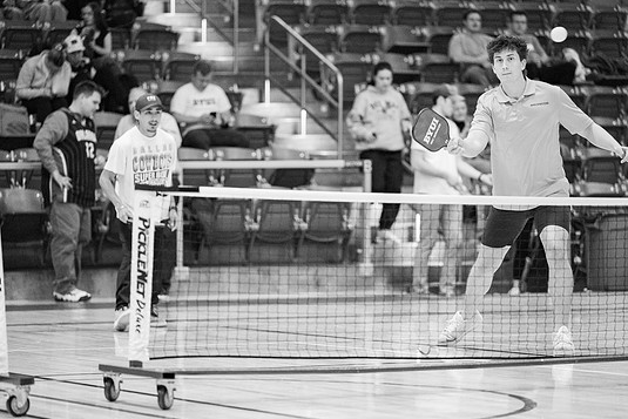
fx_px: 2931
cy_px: 215
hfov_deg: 12.2
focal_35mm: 168
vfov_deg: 8.2
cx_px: 322
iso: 5000
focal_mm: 155
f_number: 2.8
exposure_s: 1/500
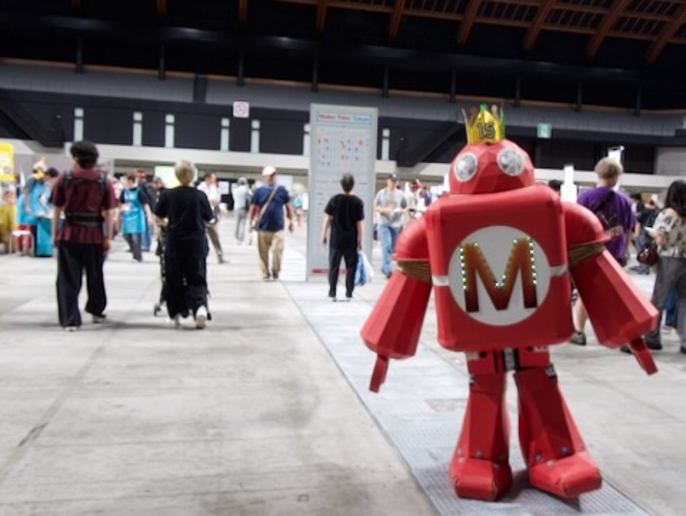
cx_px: 343
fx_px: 595
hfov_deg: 59.9
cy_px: 258
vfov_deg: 46.9
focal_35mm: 30
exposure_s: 1/80
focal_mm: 5.4
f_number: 2.3
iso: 320
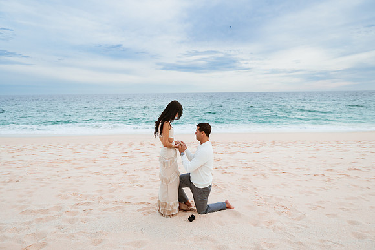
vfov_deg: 51.2
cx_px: 188
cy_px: 125
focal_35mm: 25
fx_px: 261
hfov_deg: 71.4
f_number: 2.8
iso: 250
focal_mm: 24
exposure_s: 1/4000
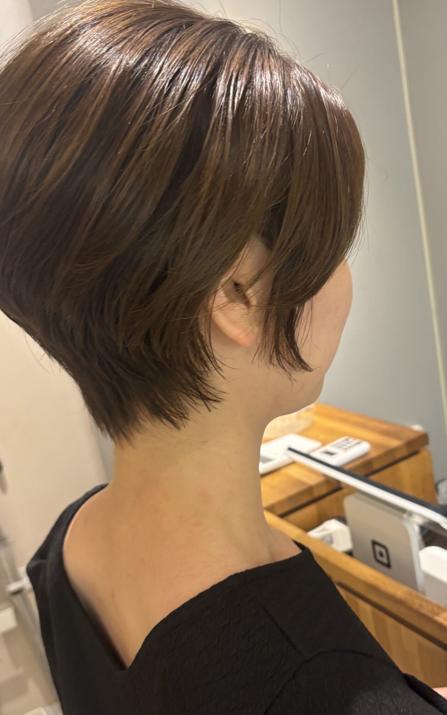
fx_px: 682
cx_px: 247
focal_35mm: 35
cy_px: 382
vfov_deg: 55.3
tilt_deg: -14.4
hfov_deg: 36.2
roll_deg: +10.4
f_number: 1.6
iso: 160
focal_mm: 5.96
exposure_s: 1/50
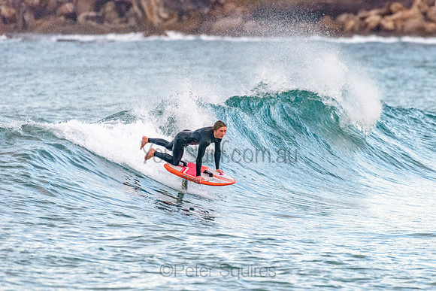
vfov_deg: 2.2
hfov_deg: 3.4
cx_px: 267
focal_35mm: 613
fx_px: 7422
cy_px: 113
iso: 3200
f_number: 5.6
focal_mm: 500
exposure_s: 1/2000
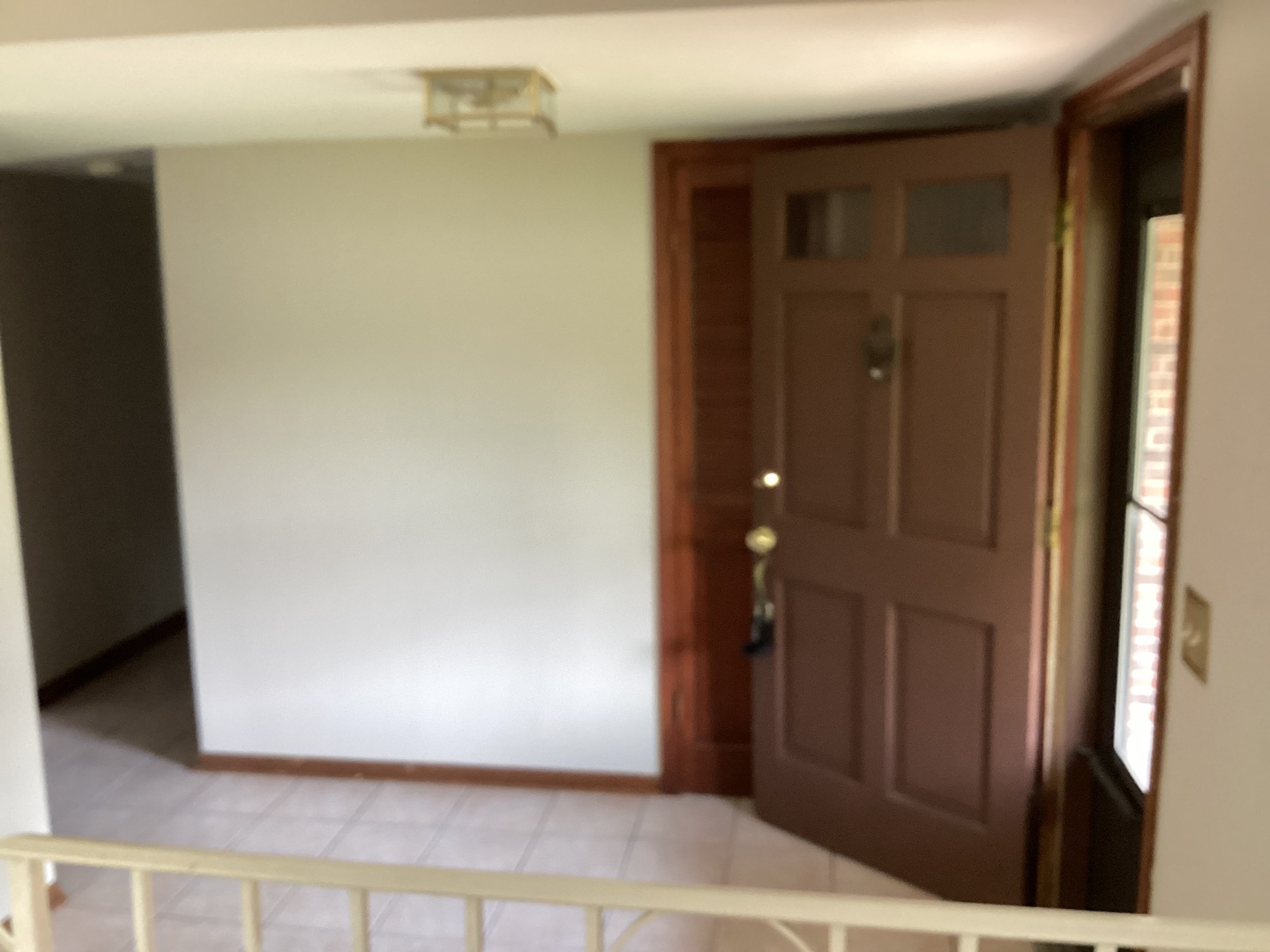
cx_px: 635
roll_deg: +1.8
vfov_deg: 45.4
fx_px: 1137
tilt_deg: -12.0
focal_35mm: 31
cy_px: 476
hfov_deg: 58.4
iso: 200
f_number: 2.4
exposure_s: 1/60
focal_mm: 3.3
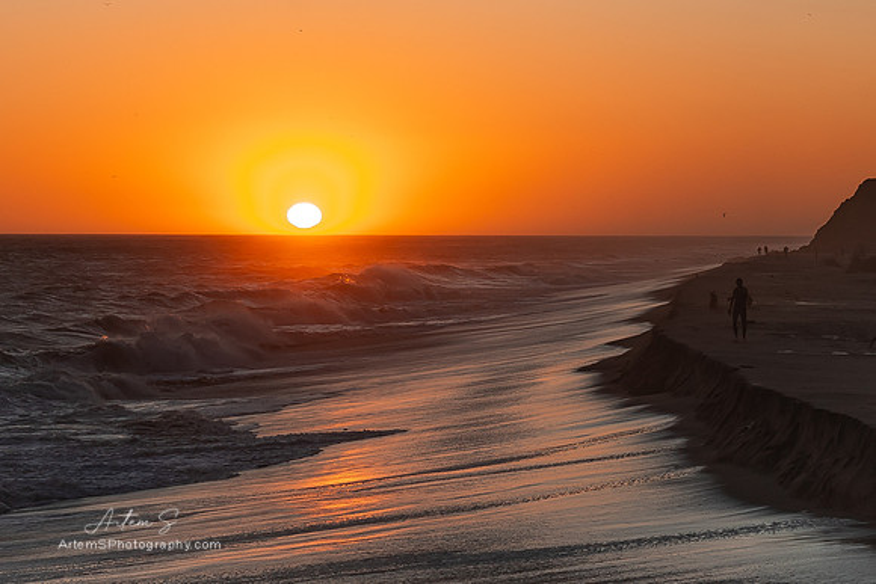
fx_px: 3112
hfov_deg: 16.0
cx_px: 367
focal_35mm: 128
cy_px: 416
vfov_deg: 10.7
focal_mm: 49
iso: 200
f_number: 9
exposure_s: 1/160
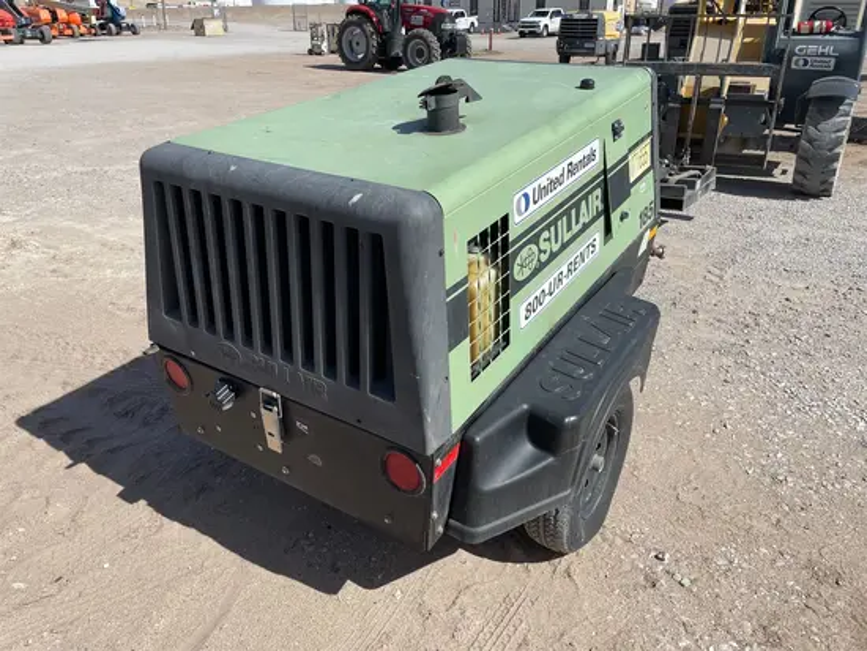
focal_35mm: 26
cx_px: 434
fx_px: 651
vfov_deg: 53.1
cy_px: 326
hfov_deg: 67.3
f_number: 1.6
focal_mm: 4.2
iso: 32
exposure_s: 1/4464
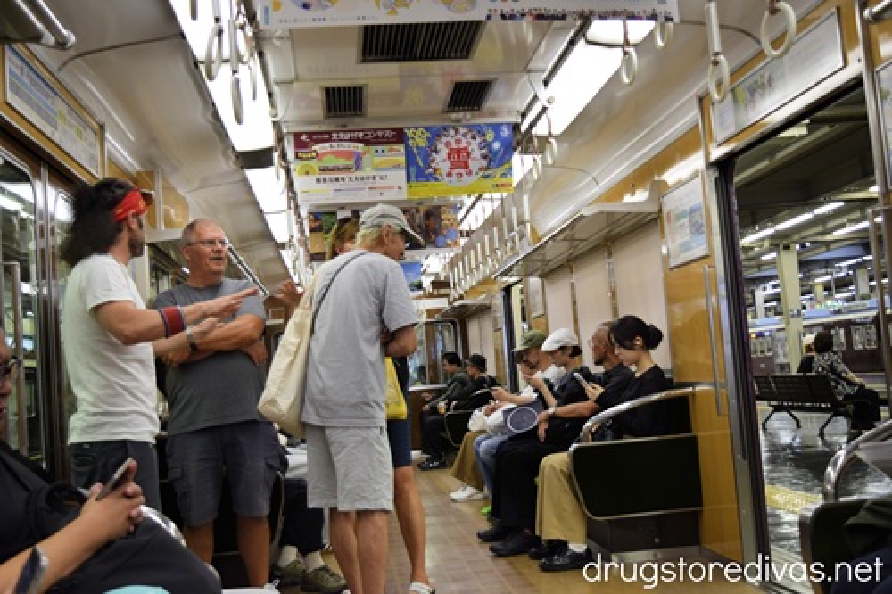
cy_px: 297
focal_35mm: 39
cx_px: 446
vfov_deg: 34.2
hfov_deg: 49.6
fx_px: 966
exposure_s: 1/60
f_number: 4
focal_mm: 26
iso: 400
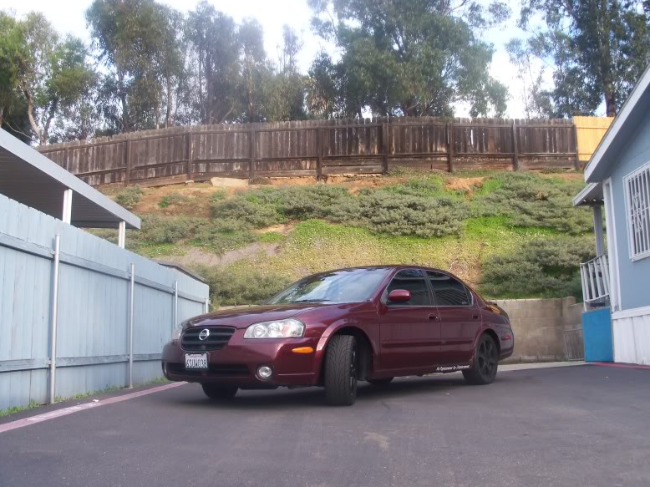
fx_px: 676
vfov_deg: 39.6
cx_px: 328
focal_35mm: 36
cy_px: 246
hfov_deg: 51.4
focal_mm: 6.3
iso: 64
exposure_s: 1/160
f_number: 3
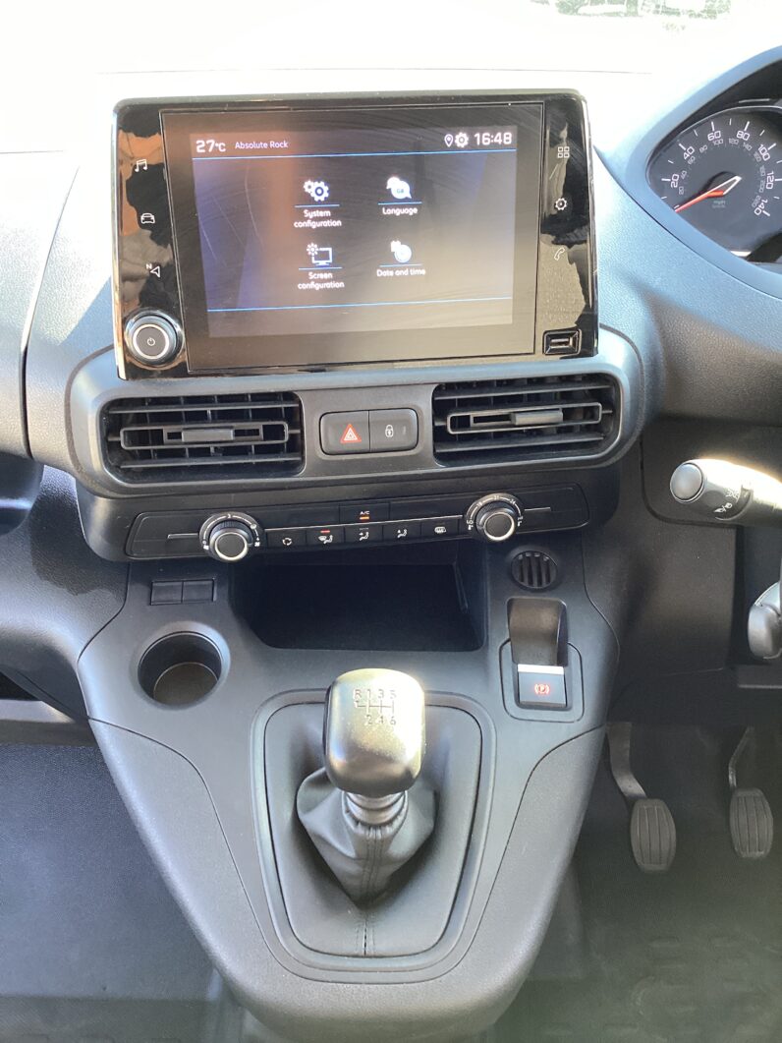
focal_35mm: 31
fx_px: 934
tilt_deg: -32.5
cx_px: 391
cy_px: 522
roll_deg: -0.3
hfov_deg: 45.5
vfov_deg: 58.3
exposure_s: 1/60
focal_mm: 3.3
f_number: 2.4
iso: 125
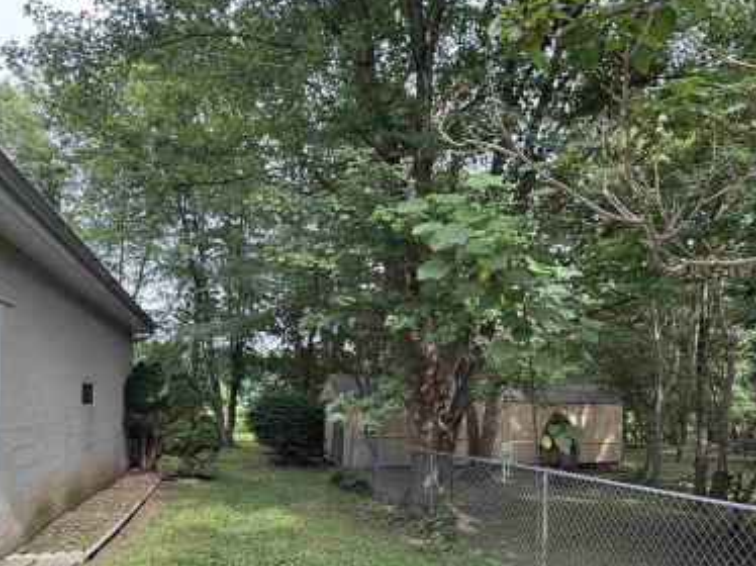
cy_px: 394
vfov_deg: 53.3
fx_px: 546
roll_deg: -0.6
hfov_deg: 69.1
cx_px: 432
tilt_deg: +2.3
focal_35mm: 25
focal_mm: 2.22
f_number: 2.2
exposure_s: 1/129
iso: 64
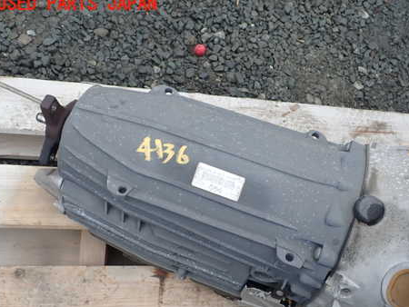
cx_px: 264
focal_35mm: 40
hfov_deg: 46.2
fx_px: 473
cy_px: 197
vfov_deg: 35.7
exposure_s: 1/80
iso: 100
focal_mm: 5.4
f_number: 3.2
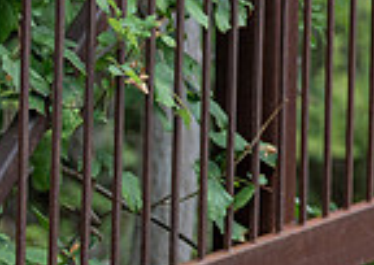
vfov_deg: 5.6
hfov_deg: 7.6
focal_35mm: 256
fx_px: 2712
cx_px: 760
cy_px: -75
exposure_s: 1/1250
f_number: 1.2
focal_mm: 50
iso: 100
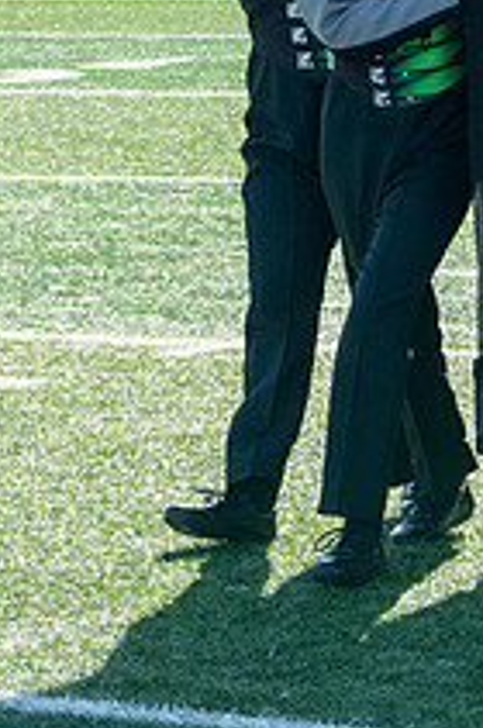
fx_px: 5169
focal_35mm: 256
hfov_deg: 5.3
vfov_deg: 8.0
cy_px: -58
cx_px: 612
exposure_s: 1/640
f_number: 9
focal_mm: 70
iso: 400
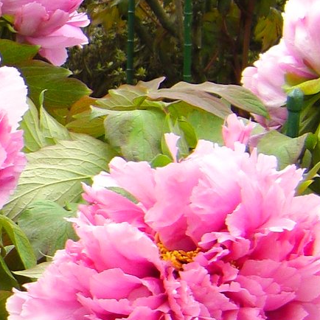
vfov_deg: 8.9
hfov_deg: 8.5
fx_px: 2050
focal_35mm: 196
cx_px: -309
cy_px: 246
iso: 50
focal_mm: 7.9
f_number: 3.6
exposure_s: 1/250
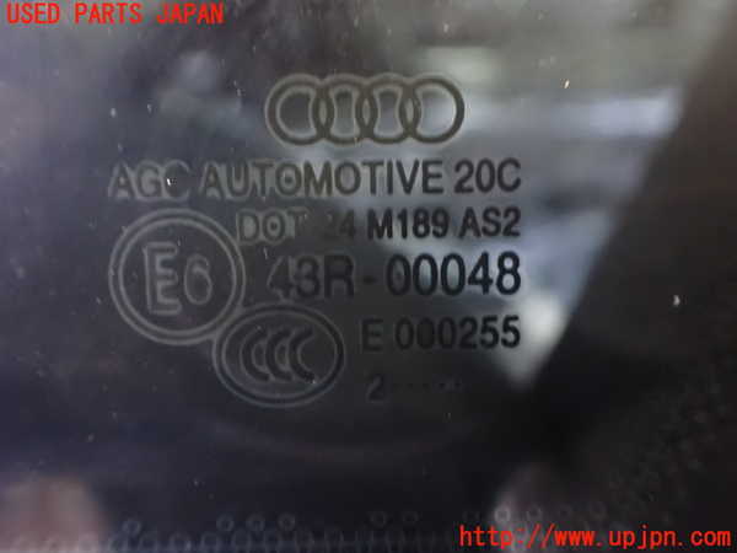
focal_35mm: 30
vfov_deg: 46.8
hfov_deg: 60.0
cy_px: 276
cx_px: 368
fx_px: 639
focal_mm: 5.4
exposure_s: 1/8
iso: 1600
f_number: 2.3
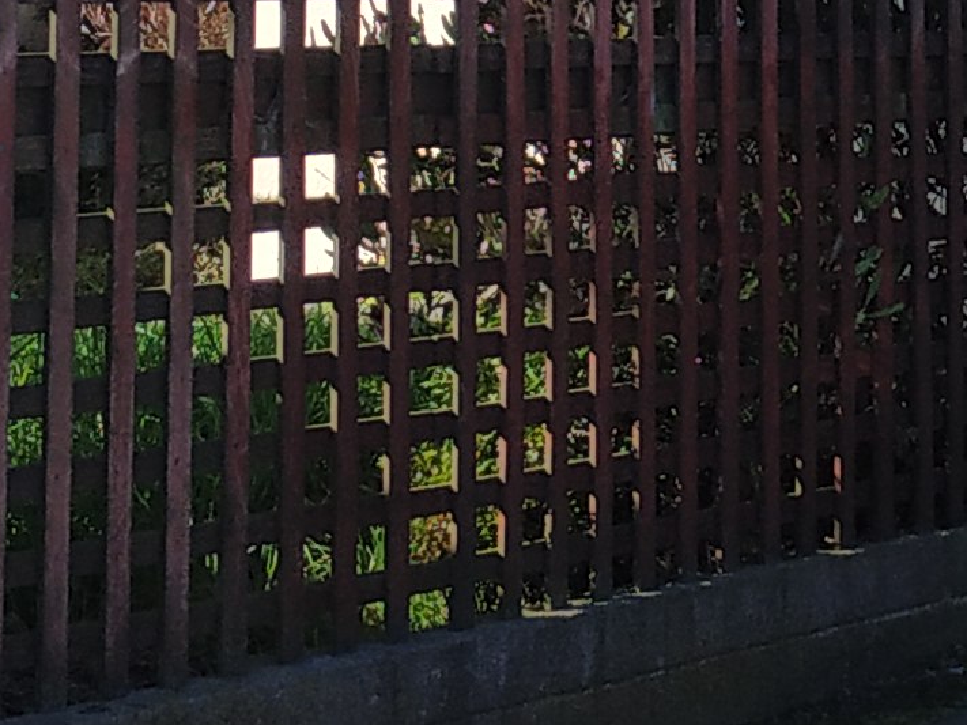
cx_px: 968
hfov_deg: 14.4
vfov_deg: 10.6
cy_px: -356
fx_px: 3771
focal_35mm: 135
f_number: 1.9
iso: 160
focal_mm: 3.94
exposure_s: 1/1410
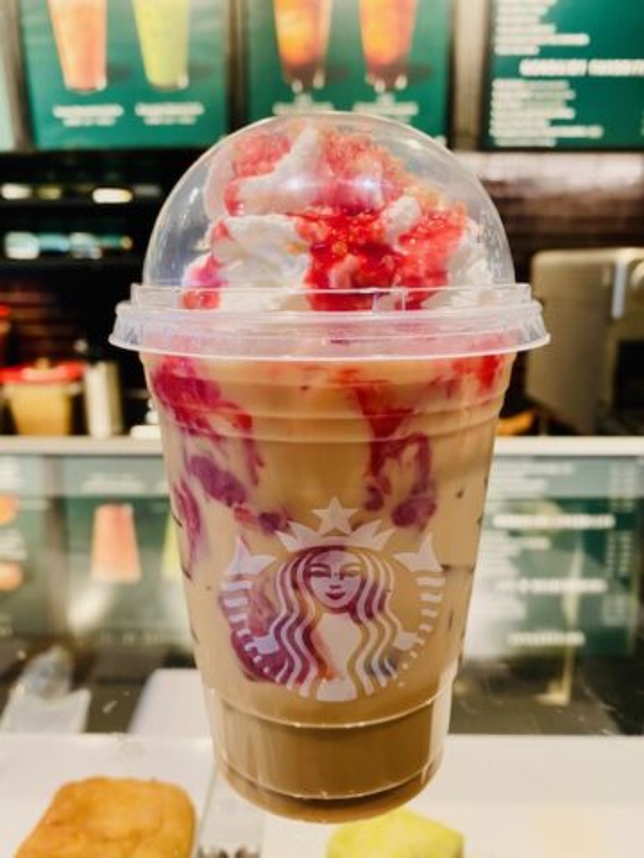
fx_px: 645
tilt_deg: -13.0
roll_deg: -0.4
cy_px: 429
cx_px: 322
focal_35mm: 26
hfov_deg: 53.1
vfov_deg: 67.3
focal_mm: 4.25
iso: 160
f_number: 1.8
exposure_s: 1/60
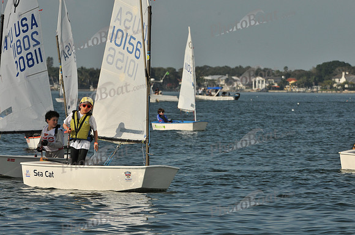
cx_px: 178
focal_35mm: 330
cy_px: 118
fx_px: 3250
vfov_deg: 4.2
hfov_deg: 6.3
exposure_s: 1/640
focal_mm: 220
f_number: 11
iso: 200
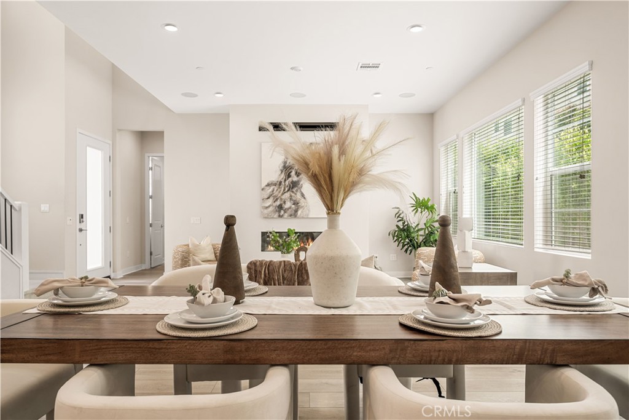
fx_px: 419
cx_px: 314
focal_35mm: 24
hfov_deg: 73.7
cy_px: 210
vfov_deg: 53.1
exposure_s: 1/20
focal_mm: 24
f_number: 5.6
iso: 640
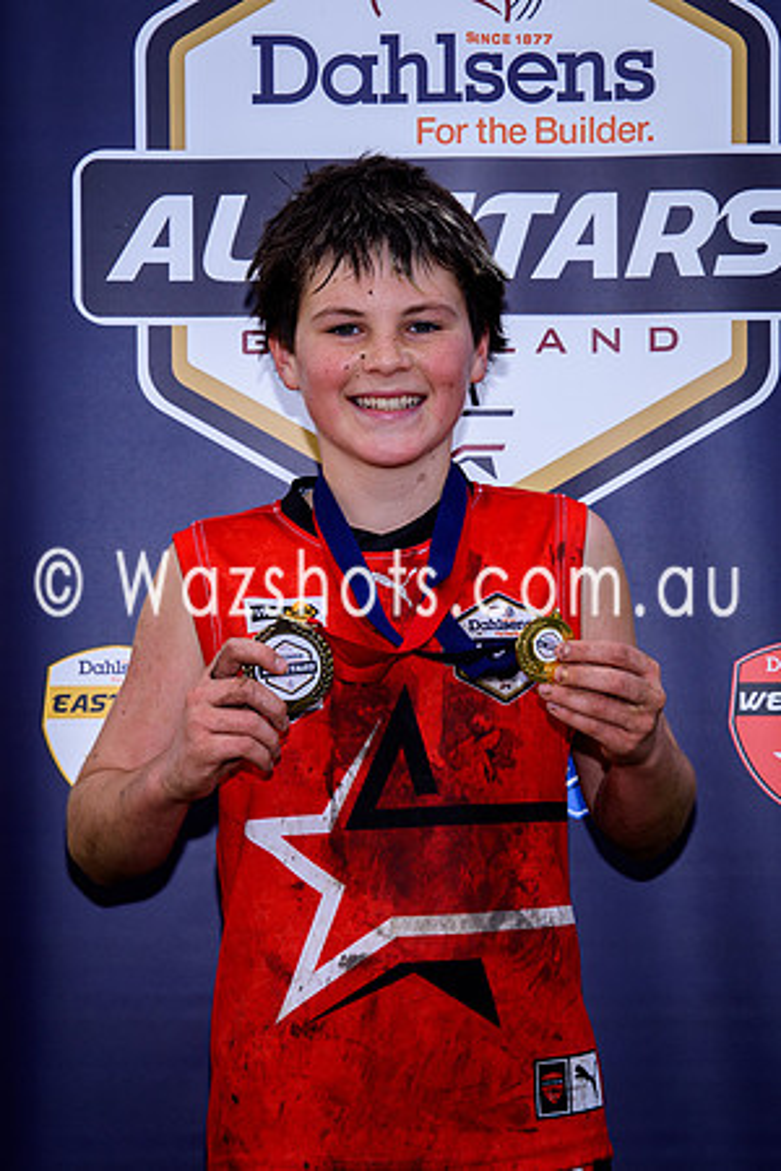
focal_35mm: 108
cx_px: 383
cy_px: 629
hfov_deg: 12.7
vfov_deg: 18.9
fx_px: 3511
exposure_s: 1/160
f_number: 5.6
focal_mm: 42
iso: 100
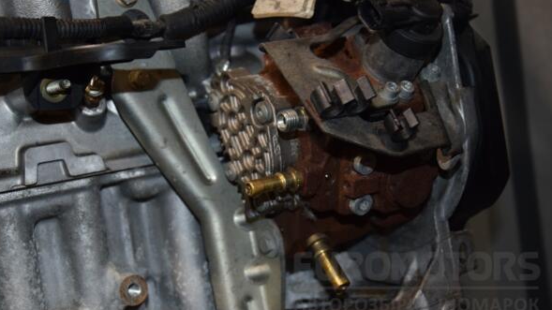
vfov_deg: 18.8
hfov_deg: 32.8
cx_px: 276
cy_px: 141
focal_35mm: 64
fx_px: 937
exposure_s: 1/60
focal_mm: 40
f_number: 4.8
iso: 800
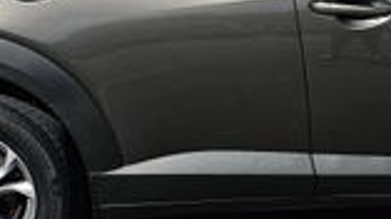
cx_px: 371
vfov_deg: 11.7
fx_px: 1057
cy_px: 10
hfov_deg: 20.4
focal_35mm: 102
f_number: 1.7
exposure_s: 1/1182
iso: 10
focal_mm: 6.3
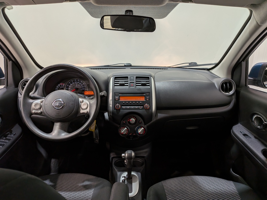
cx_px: 134
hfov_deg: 71.6
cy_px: 100
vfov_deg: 56.8
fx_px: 185
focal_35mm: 24
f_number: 1.7
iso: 29
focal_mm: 4.53
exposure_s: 1/171
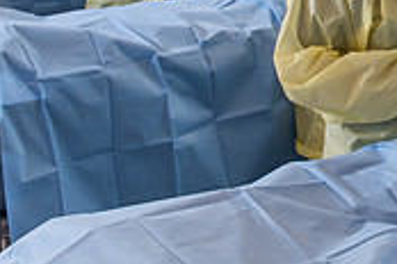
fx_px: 882
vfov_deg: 16.4
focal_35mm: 80
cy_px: -42
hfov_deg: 22.4
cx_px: 532
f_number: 4.5
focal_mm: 24
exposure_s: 1/200
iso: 500
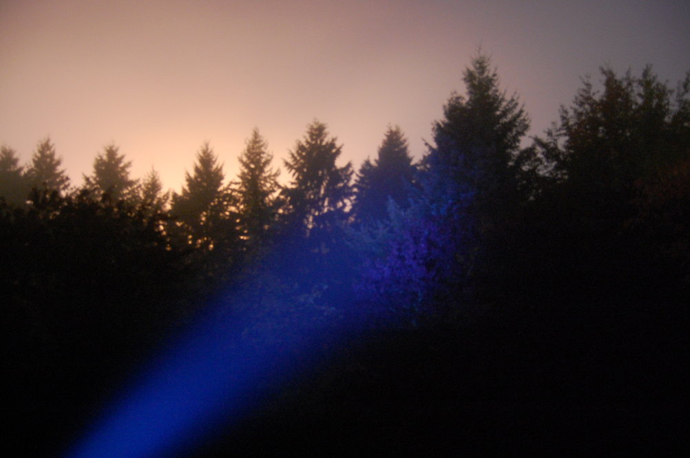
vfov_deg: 47.8
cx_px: 345
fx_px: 517
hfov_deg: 67.4
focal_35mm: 27
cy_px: 229
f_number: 3.5
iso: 1600
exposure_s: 6
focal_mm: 18
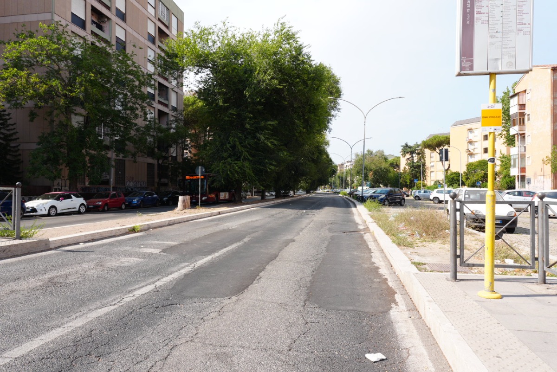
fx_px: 372
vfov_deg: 53.2
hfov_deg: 73.7
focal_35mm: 24
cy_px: 186
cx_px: 278
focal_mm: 16
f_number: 6.3
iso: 100
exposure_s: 1/200
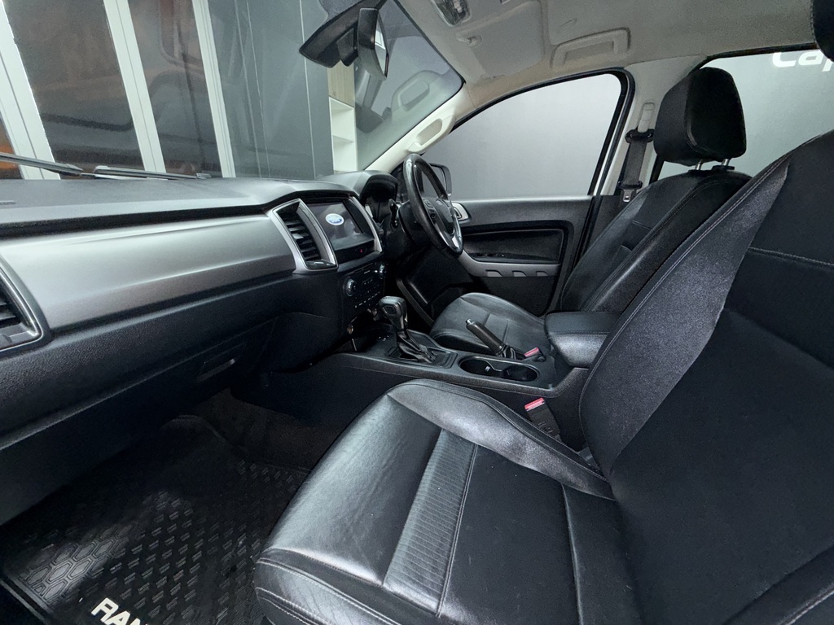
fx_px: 337
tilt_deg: -20.0
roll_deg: -0.9
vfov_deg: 85.7
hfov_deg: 102.1
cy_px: 312
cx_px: 417
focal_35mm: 14
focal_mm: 2.22
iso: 200
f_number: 2.2
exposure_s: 1/50
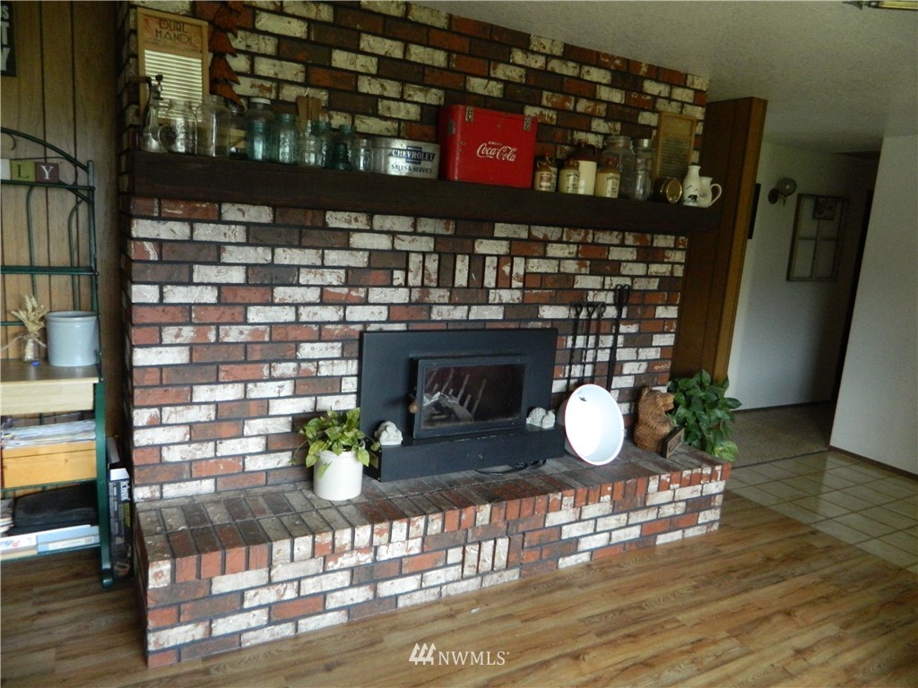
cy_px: 344
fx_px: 663
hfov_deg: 69.4
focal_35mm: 25
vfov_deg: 54.9
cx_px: 459
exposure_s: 1/80
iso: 400
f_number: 3.1
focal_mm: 4.5
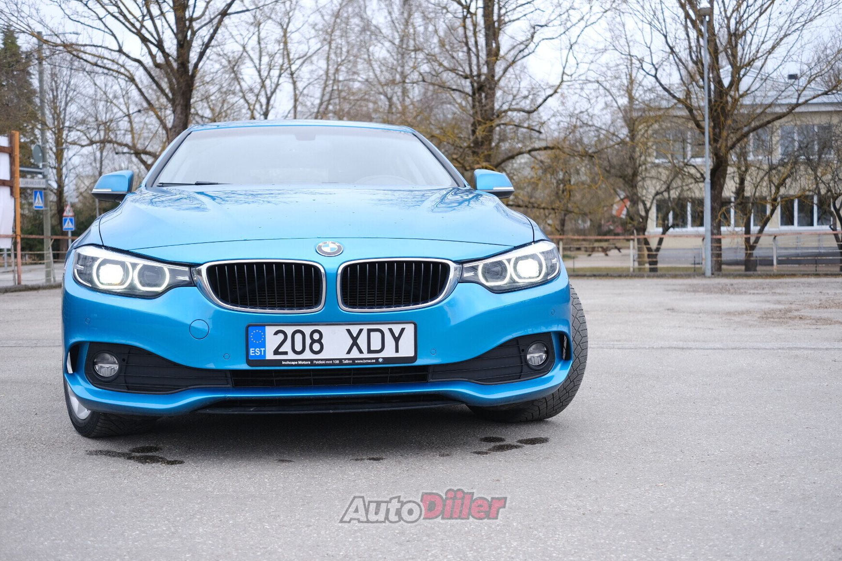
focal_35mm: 42
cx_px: 422
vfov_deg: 31.9
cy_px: 287
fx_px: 982
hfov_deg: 46.4
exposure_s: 1/640
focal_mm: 27
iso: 320
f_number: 2.8
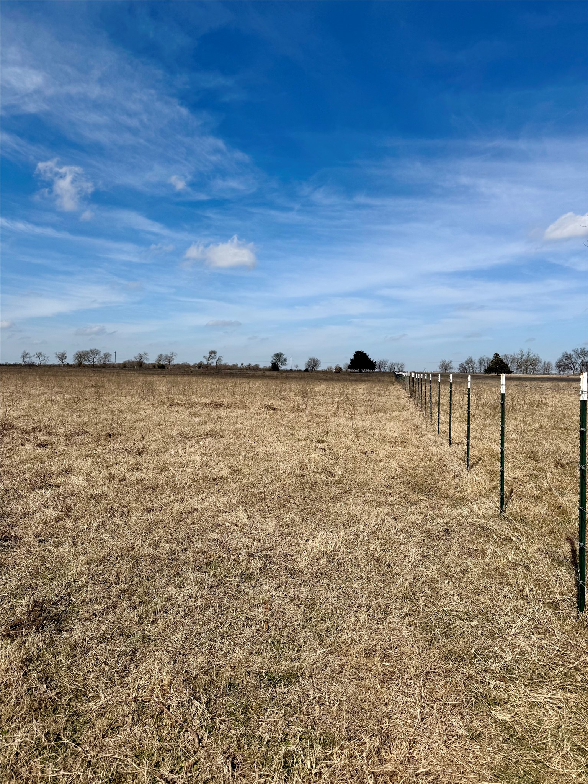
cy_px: 392
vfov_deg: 71.6
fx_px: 544
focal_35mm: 24
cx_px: 294
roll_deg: -1.7
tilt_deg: -2.5
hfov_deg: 56.8
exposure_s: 1/10309
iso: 80
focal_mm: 6.76
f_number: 1.78
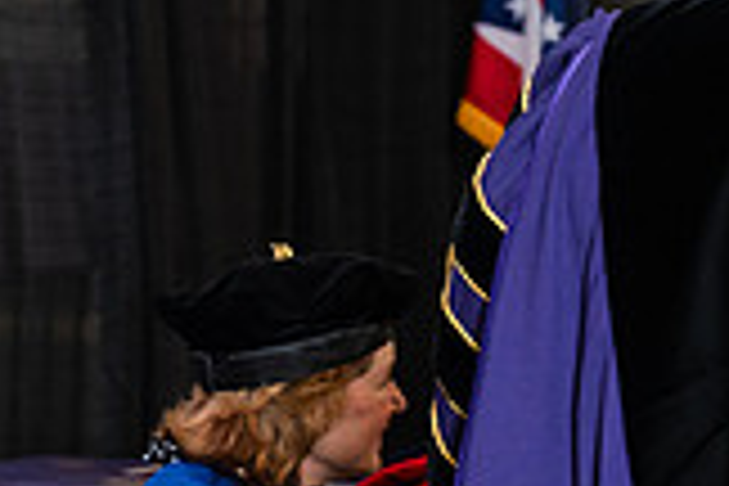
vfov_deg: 5.5
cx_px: 1076
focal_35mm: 250
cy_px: 173
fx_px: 5062
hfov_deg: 8.1
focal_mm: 70
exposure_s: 1/200
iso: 1250
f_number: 4
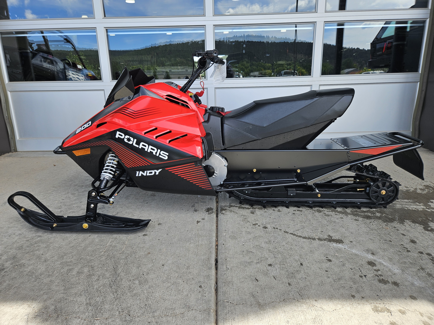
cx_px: 217
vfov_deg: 58.9
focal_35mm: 23
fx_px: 288
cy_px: 162
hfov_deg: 73.9
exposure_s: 1/590
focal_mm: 5.4
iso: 32
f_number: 1.8
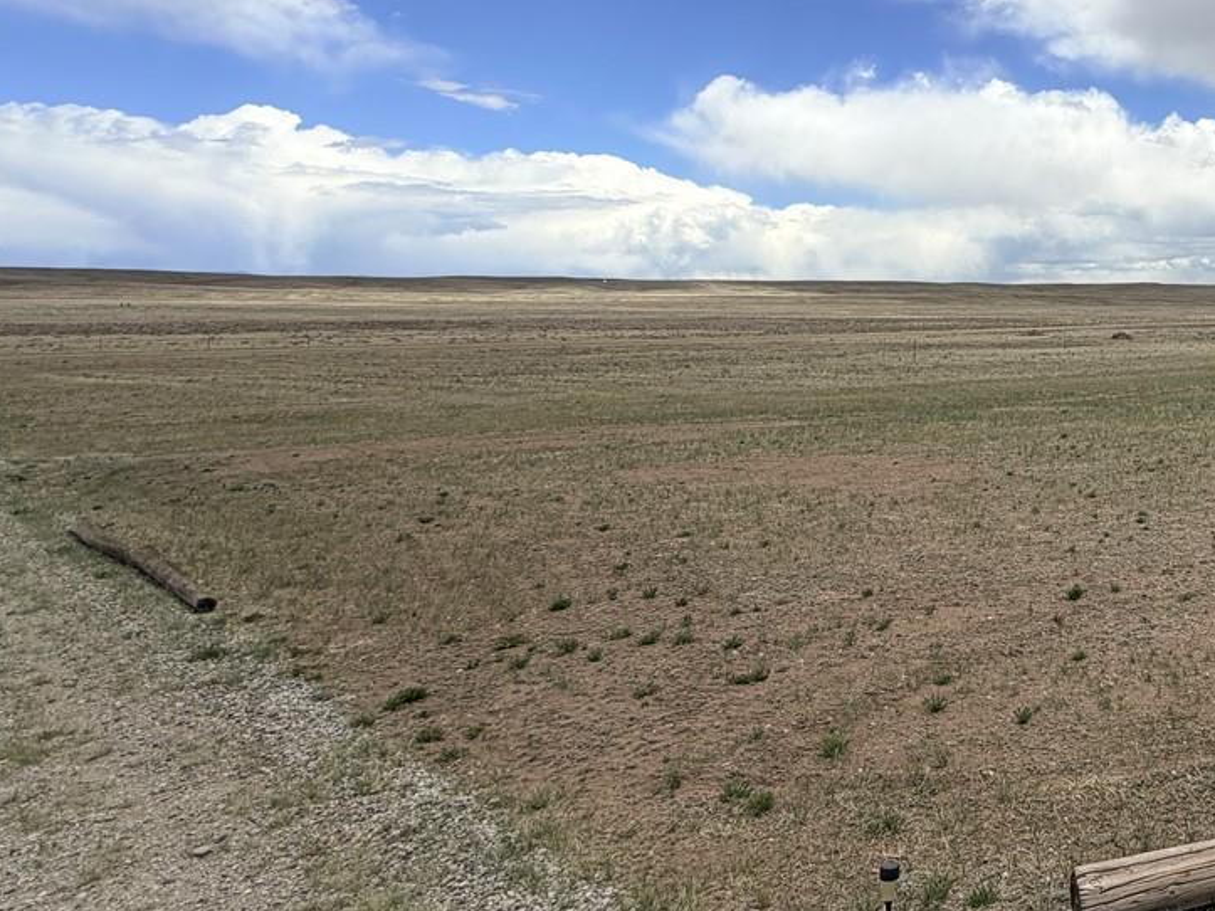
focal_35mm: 31
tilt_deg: -2.3
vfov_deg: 45.0
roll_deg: -0.7
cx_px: 1193
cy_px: 336
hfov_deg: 48.8
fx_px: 1088
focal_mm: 2.22
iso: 20
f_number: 2.2
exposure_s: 1/1235
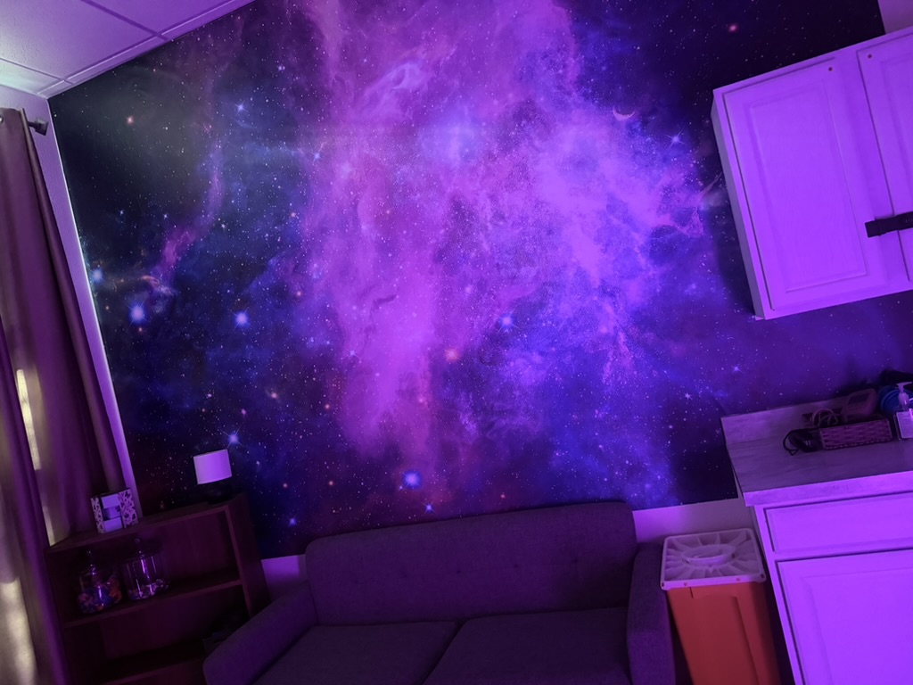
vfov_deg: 56.8
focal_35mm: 24
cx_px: 456
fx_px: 633
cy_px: 342
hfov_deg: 71.6
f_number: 1.78
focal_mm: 6.76
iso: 1600
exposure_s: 1/26
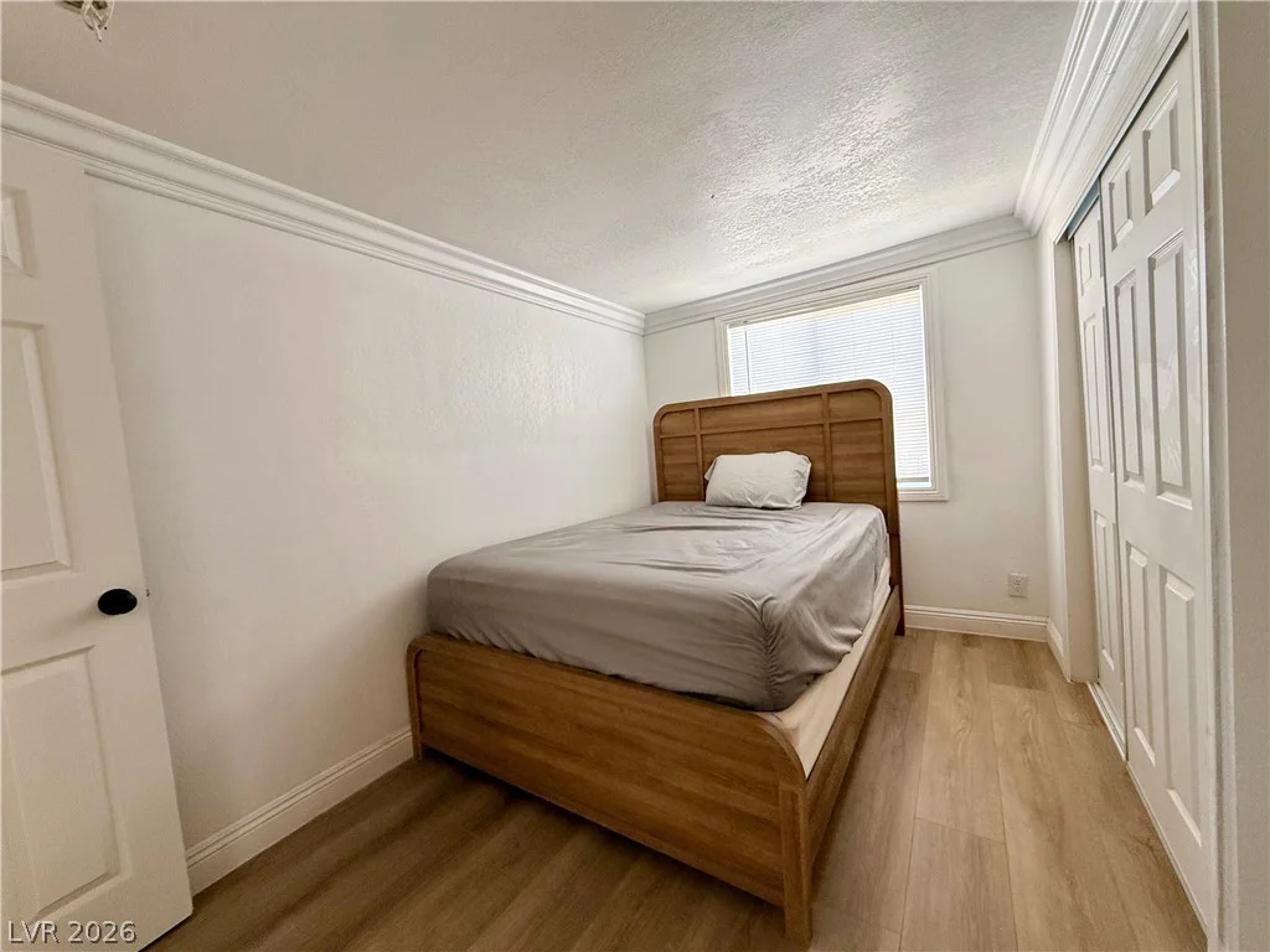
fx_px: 514
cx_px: 635
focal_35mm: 14
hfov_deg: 102.1
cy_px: 476
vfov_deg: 85.7
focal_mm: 2.22
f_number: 2.2
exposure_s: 1/120
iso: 200
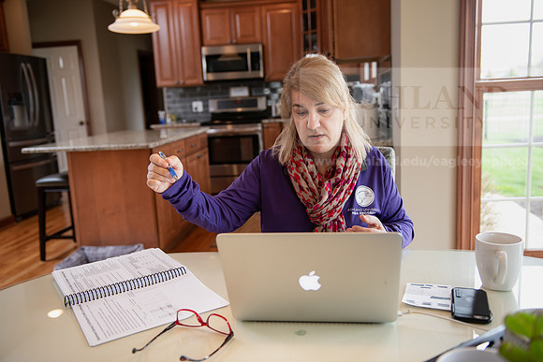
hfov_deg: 58.7
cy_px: 181
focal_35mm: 32
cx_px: 272
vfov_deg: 41.1
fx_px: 483
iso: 500
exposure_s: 1/125
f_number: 3.2
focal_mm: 32
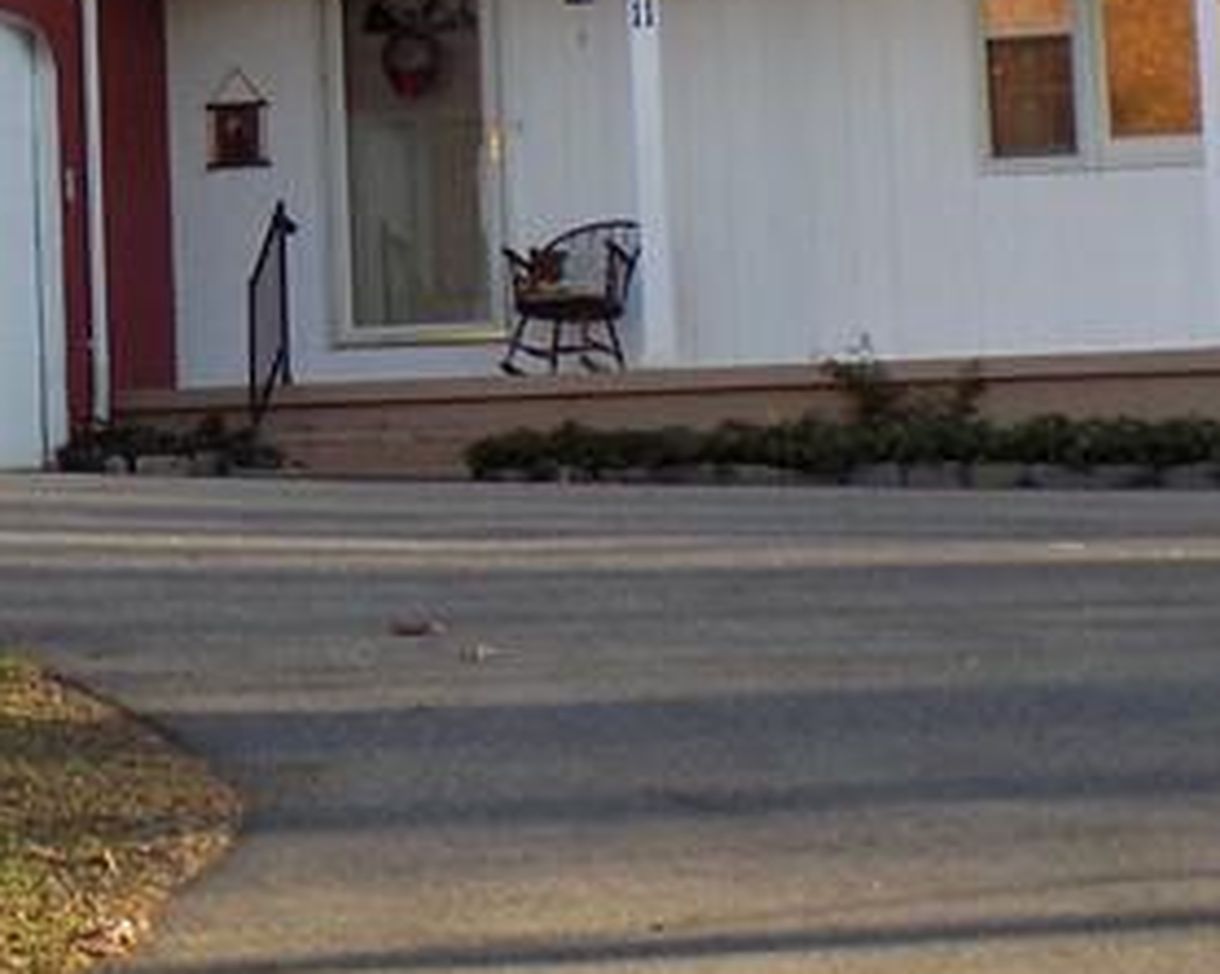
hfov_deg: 14.2
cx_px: -75
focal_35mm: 133
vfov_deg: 11.4
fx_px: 4799
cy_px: -66
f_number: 3.5
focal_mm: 6.6
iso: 80
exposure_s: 1/100
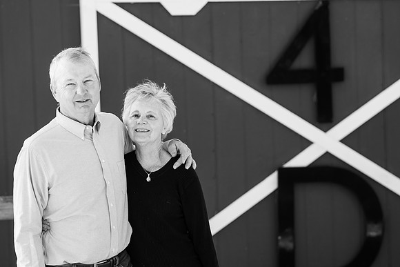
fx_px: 1556
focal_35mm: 140
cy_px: 134
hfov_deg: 14.7
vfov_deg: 9.8
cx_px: 200
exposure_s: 1/160
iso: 320
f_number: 5
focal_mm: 140
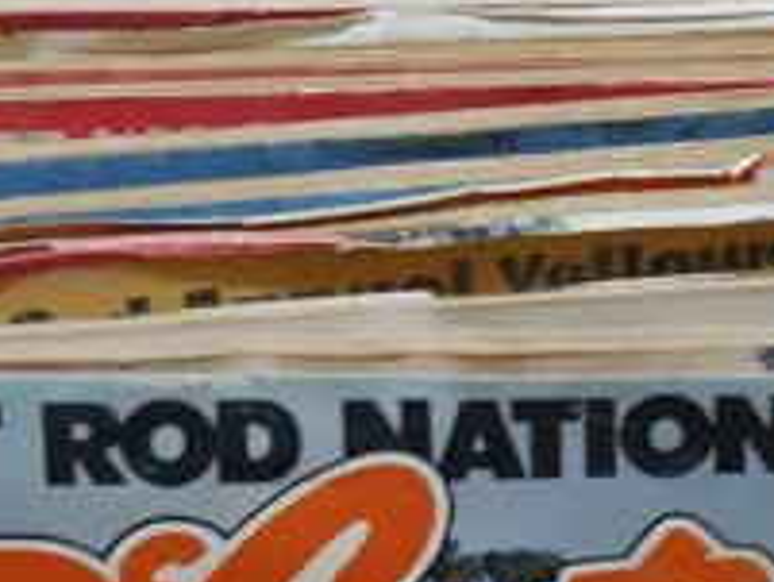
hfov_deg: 11.6
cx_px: 1198
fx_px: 3647
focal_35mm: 163
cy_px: 264
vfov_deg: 9.1
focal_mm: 16
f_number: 3.6
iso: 200
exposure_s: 1/60
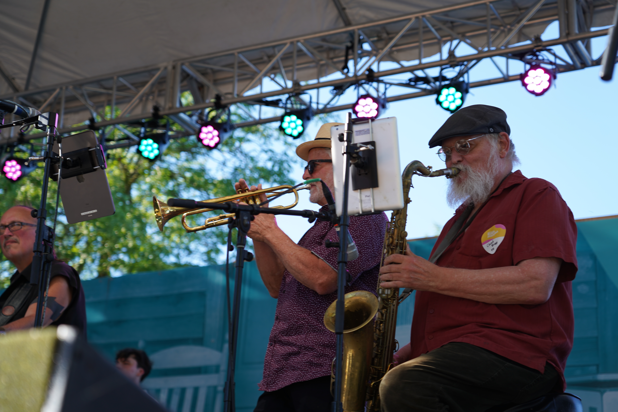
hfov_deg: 29.7
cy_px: 206
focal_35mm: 68
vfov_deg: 20.0
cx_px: 309
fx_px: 1167
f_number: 4
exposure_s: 1/200
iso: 100
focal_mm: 68
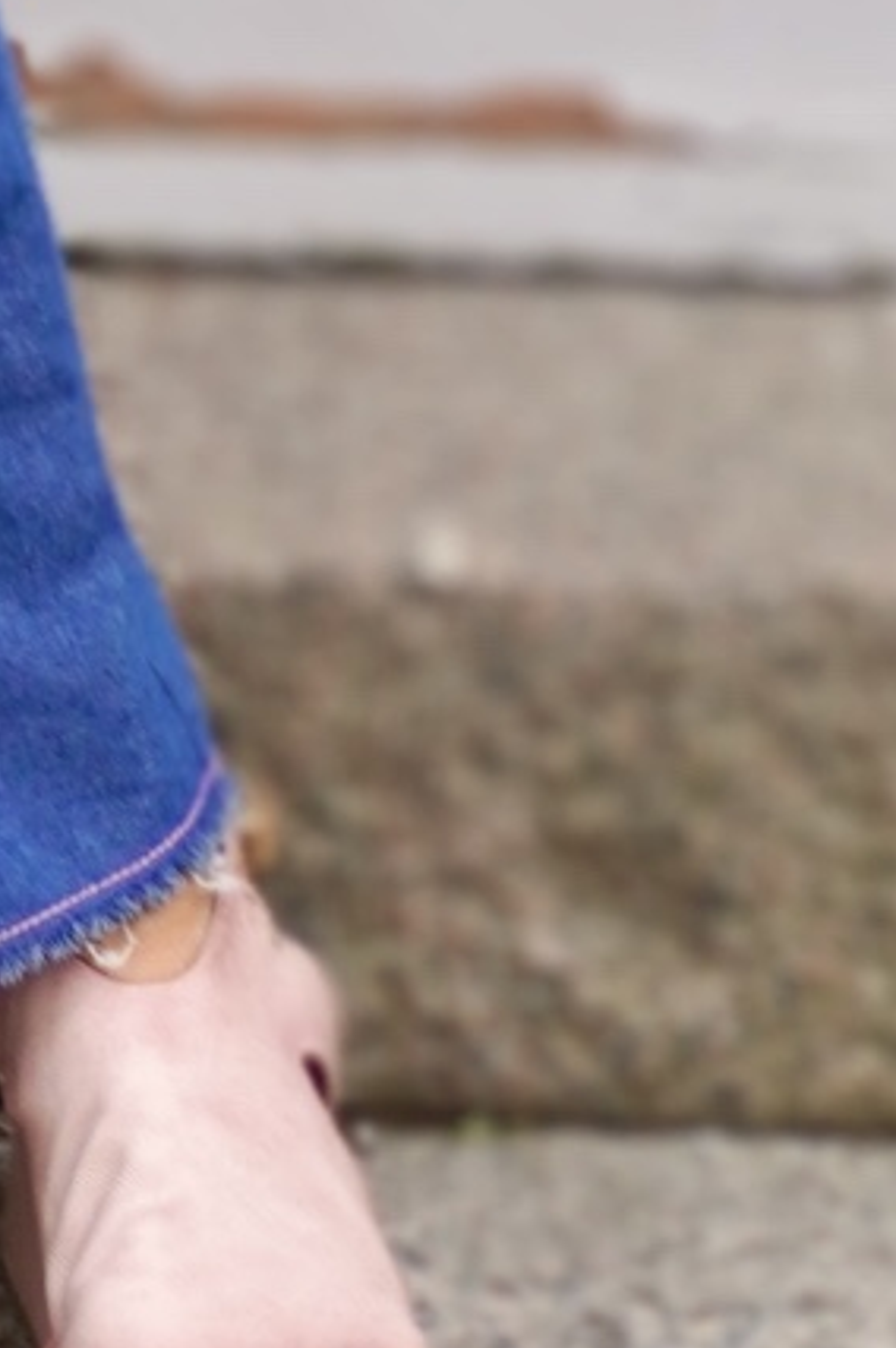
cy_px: -2222
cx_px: -1202
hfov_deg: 6.1
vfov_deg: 8.5
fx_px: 8076
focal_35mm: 216
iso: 100
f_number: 4.5
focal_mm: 24
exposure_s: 1/160
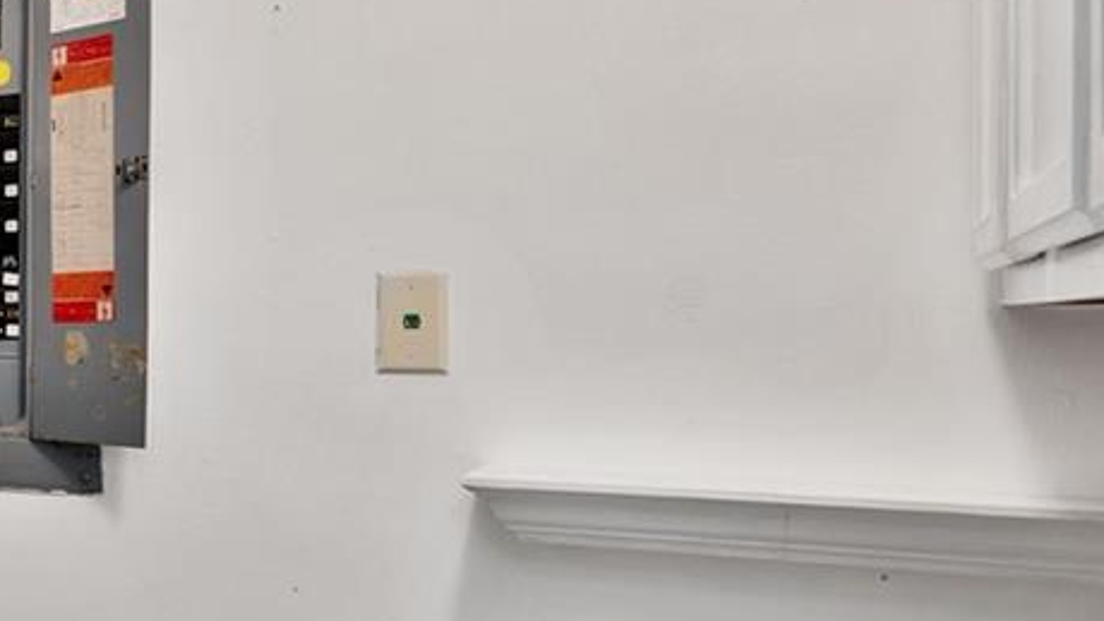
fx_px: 1493
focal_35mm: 51
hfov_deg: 29.7
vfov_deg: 23.5
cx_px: -432
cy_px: 321
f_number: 7.1
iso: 125
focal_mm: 14
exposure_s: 1
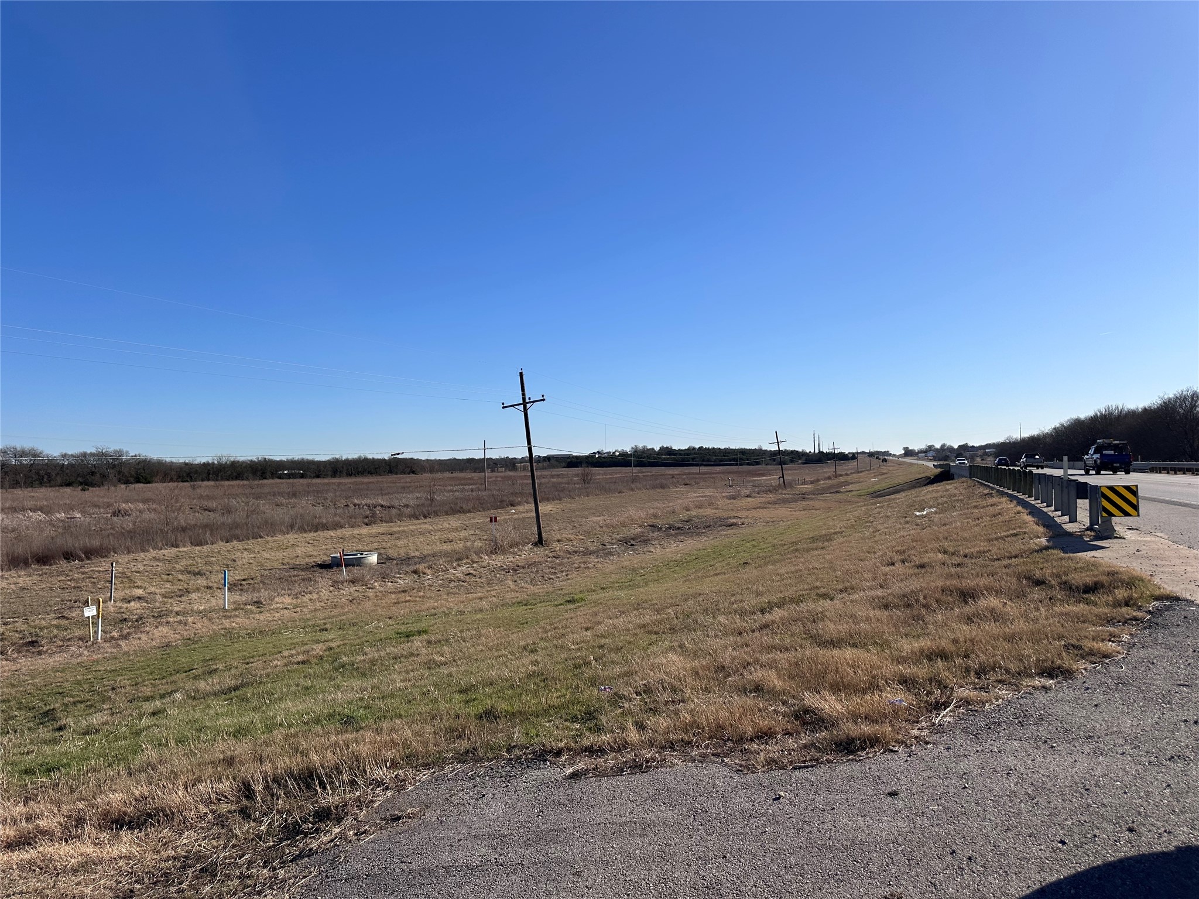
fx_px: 831
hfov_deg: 71.6
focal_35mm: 24
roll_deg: +0.5
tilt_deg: +1.4
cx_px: 600
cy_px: 450
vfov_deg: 56.8
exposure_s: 1/6623
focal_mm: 6.86
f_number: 1.78
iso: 80
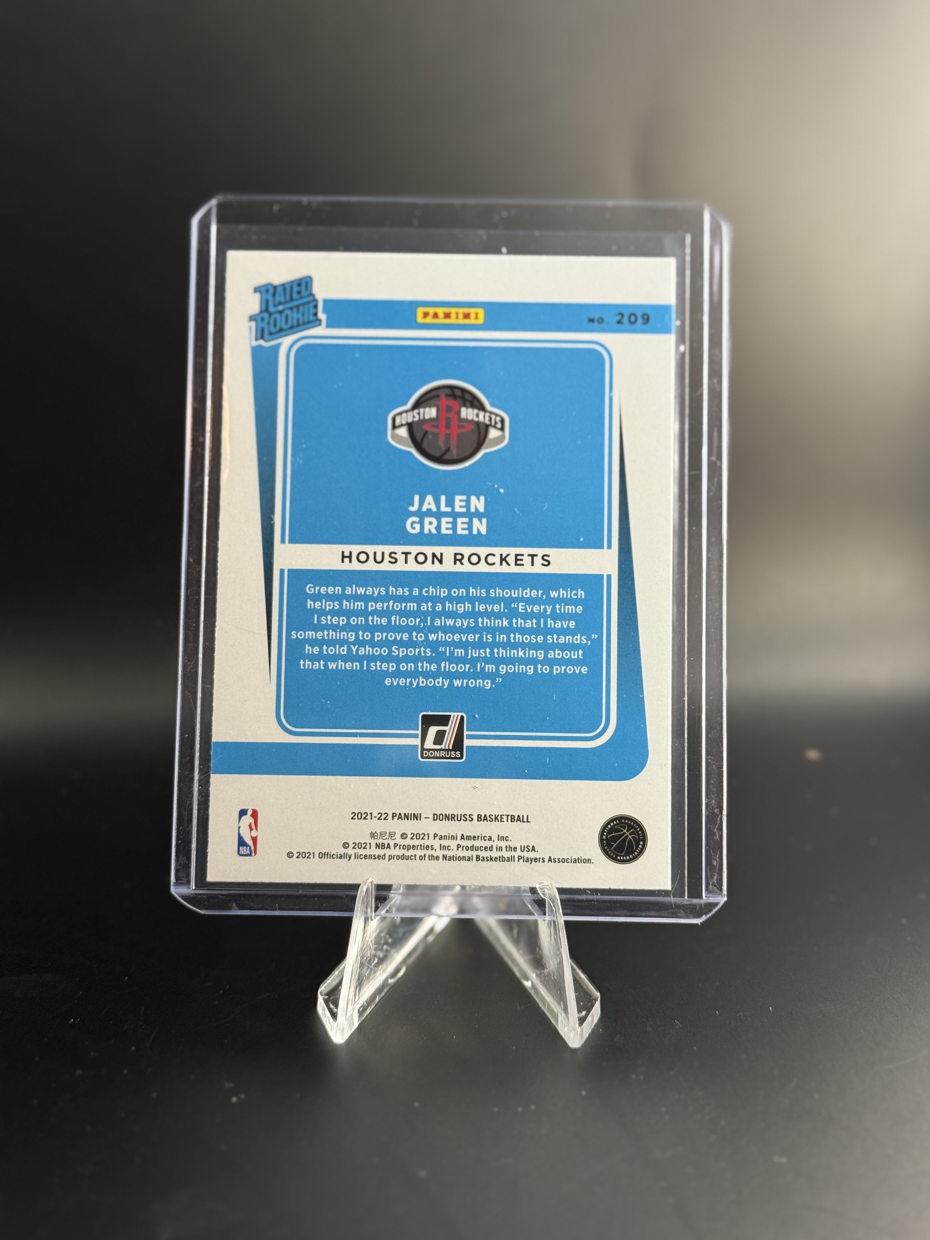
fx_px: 1719
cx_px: 465
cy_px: 620
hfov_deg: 30.3
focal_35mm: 48
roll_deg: -1.2
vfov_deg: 39.7
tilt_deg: -18.6
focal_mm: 6.76
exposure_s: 1/60
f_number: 1.78
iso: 160
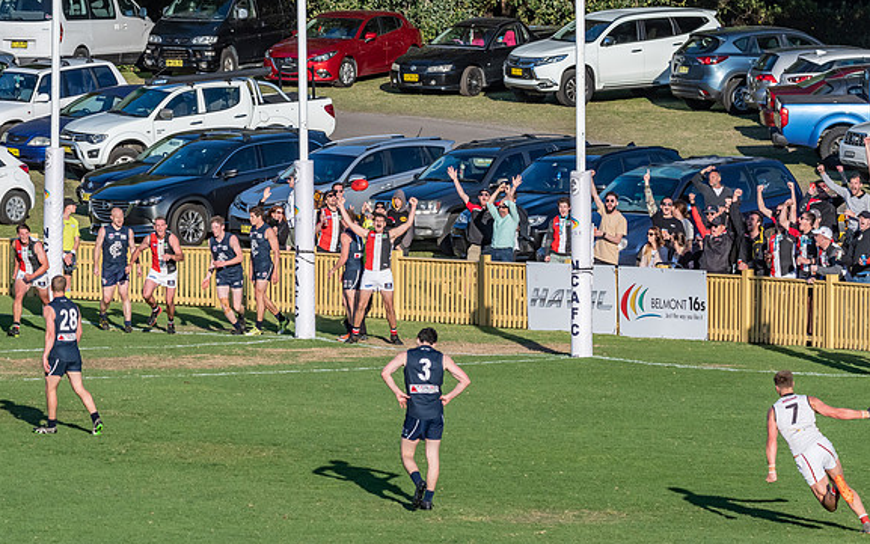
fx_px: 7969
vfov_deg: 3.9
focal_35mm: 336
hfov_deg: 6.2
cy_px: 263
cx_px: 416
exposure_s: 1/2500
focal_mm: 210
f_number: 10
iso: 800
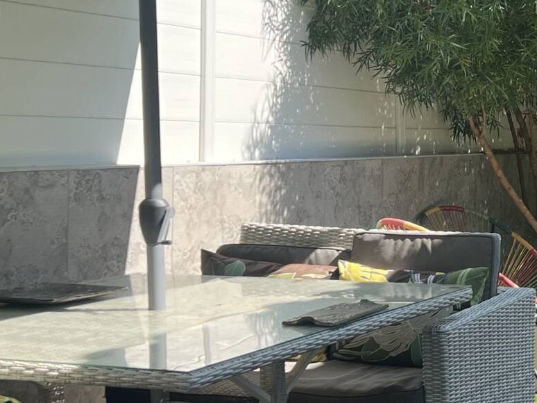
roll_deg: -0.2
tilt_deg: -1.8
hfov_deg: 21.2
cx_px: 649
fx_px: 1334
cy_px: 181
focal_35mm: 86
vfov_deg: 17.2
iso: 50
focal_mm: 5.7
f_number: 1.5
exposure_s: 1/1553
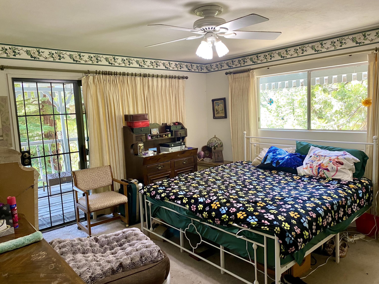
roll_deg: +2.3
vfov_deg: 53.1
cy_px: 142
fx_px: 285
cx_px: 190
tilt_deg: -7.1
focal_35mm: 26
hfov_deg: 67.3
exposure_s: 1/60
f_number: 1.8
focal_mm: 4.25
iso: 160
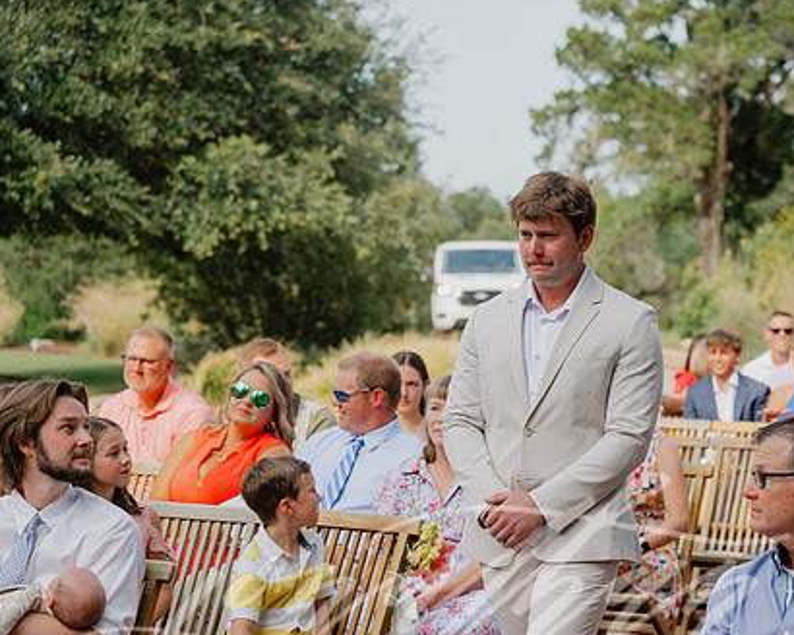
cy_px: 363
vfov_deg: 16.5
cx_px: 558
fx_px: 2185
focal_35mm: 93
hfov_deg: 20.5
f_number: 3.5
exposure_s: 1/500
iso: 64
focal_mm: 70
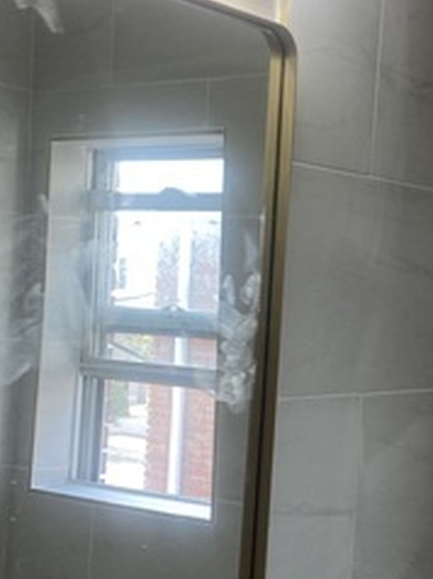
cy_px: 264
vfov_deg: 26.7
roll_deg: -3.9
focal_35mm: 73
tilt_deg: +2.1
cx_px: 358
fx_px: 1220
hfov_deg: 19.9
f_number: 1.8
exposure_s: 1/120
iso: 40
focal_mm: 4.25
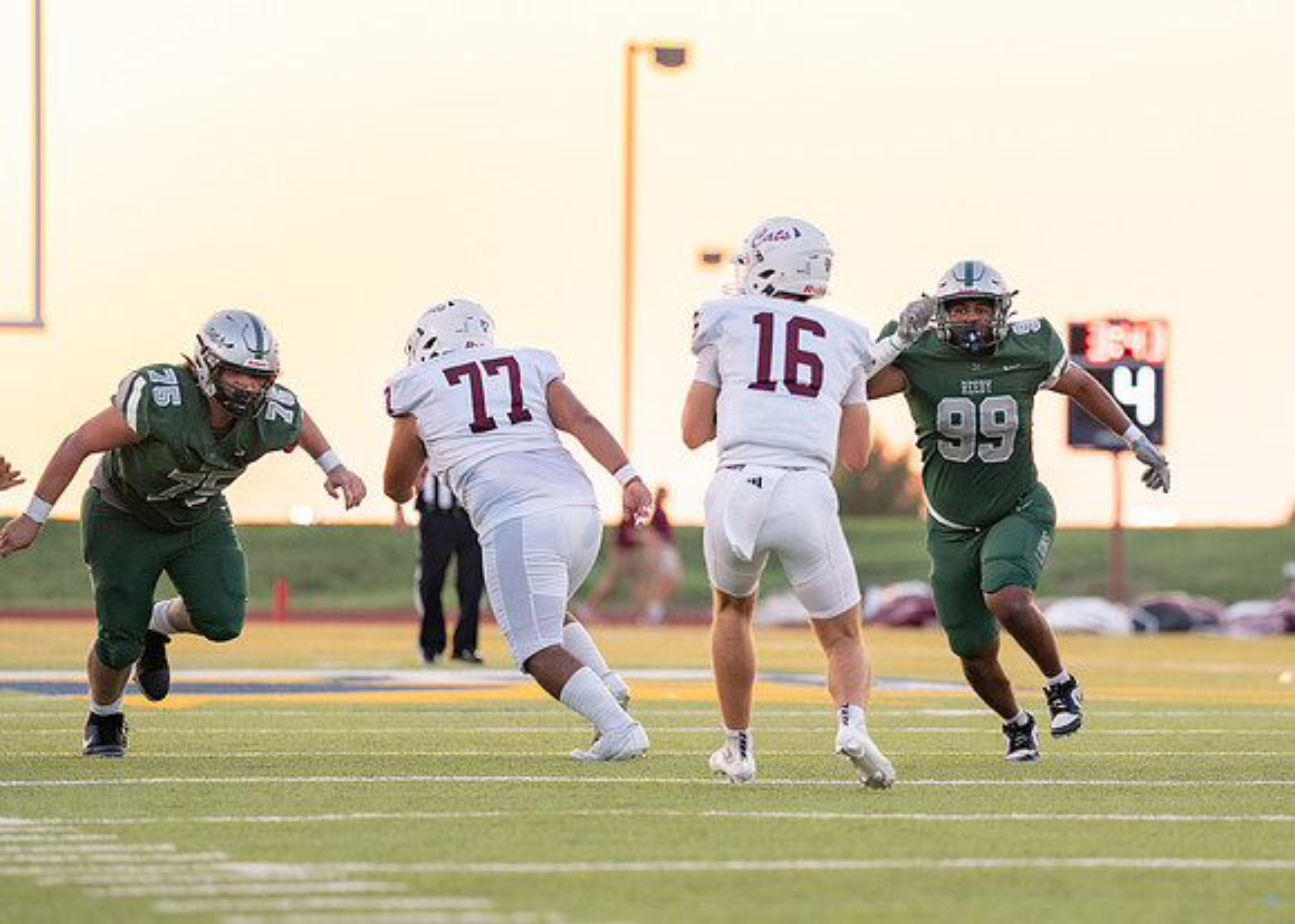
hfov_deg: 6.3
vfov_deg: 4.5
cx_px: 962
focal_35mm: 319
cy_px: 443
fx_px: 11736
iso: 640
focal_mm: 200
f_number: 2.8
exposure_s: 1/1250
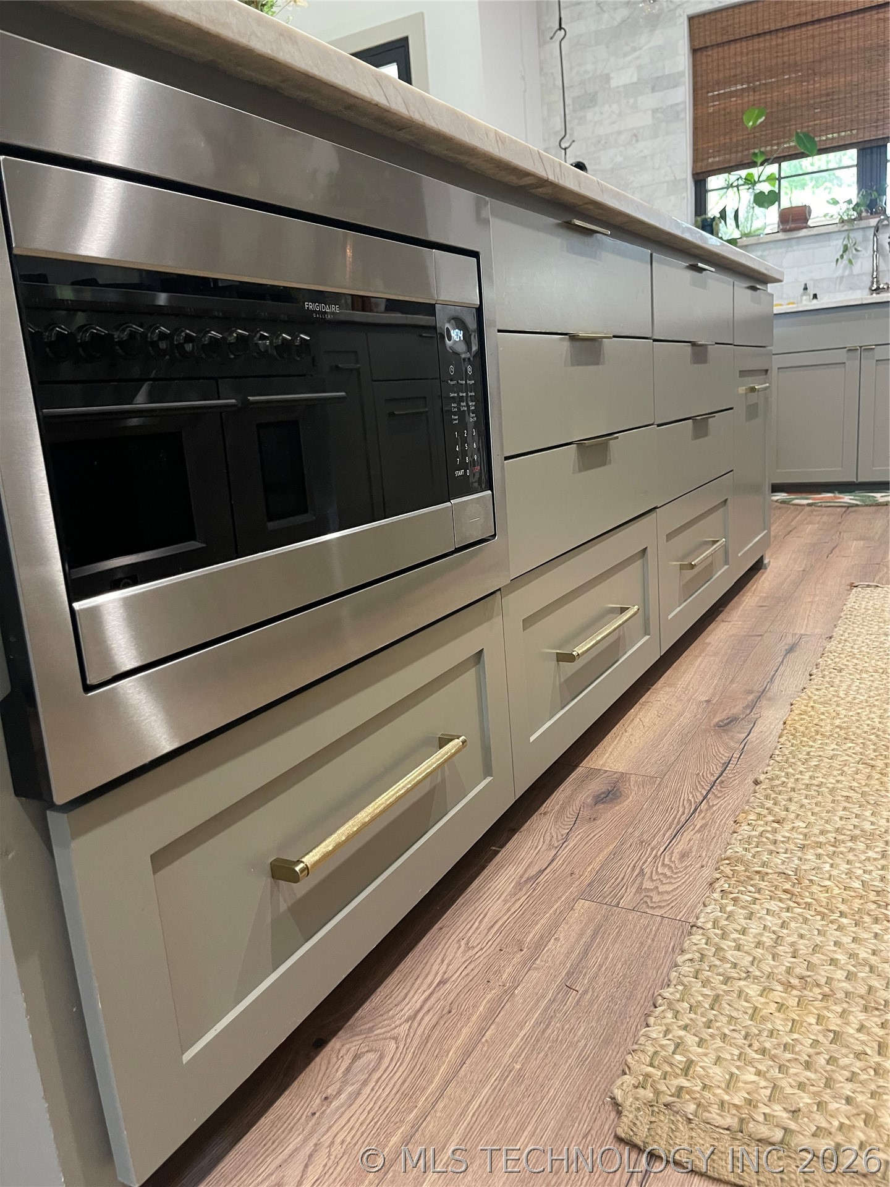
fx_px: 857
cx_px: 445
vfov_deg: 69.4
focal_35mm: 25
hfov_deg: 54.9
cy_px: 594
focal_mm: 5.1
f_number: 1.6
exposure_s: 1/60
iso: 320
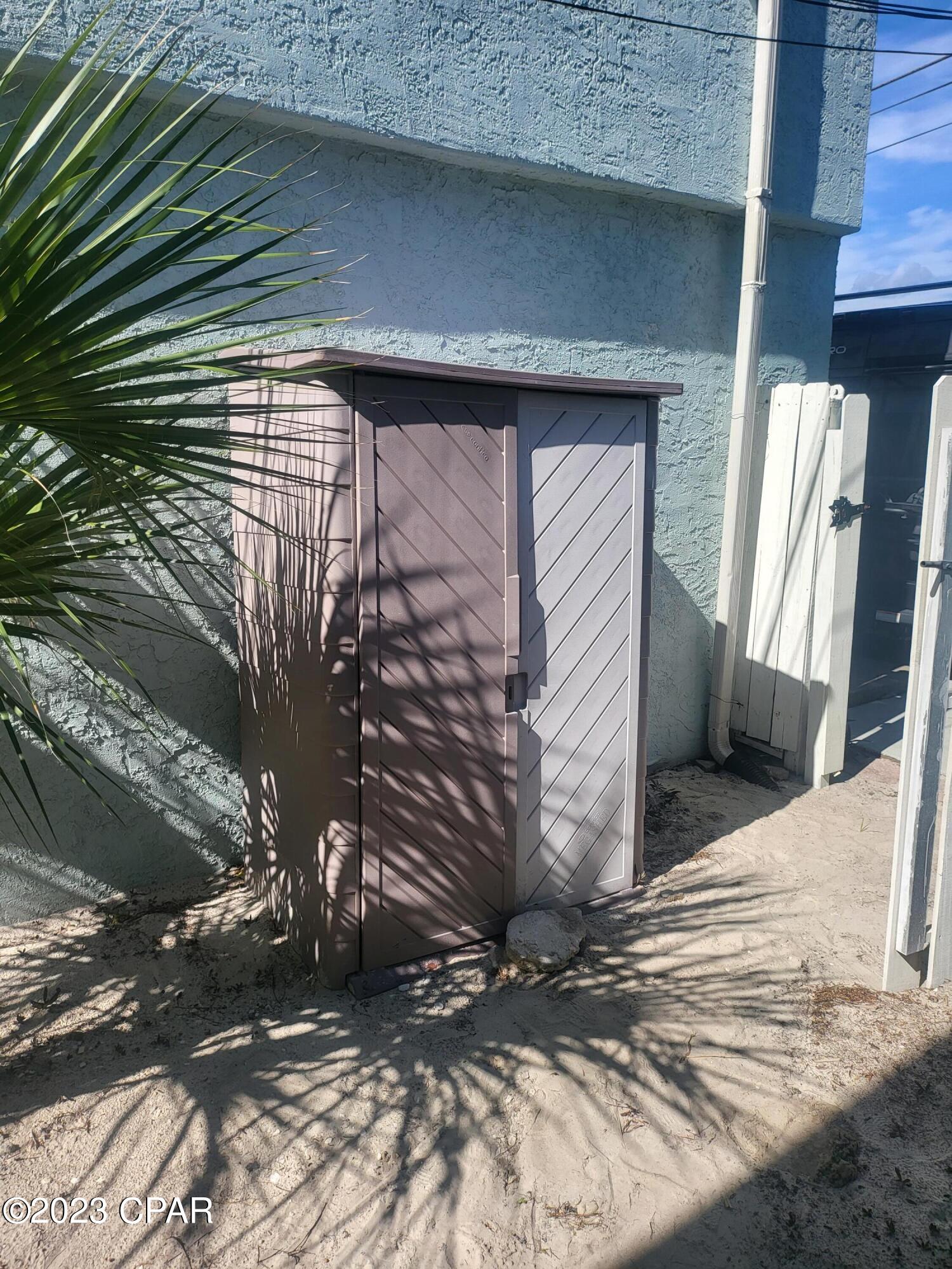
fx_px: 880
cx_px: 476
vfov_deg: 71.6
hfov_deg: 56.8
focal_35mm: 24
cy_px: 634
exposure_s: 1/2032
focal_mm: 5
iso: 40
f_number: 1.8
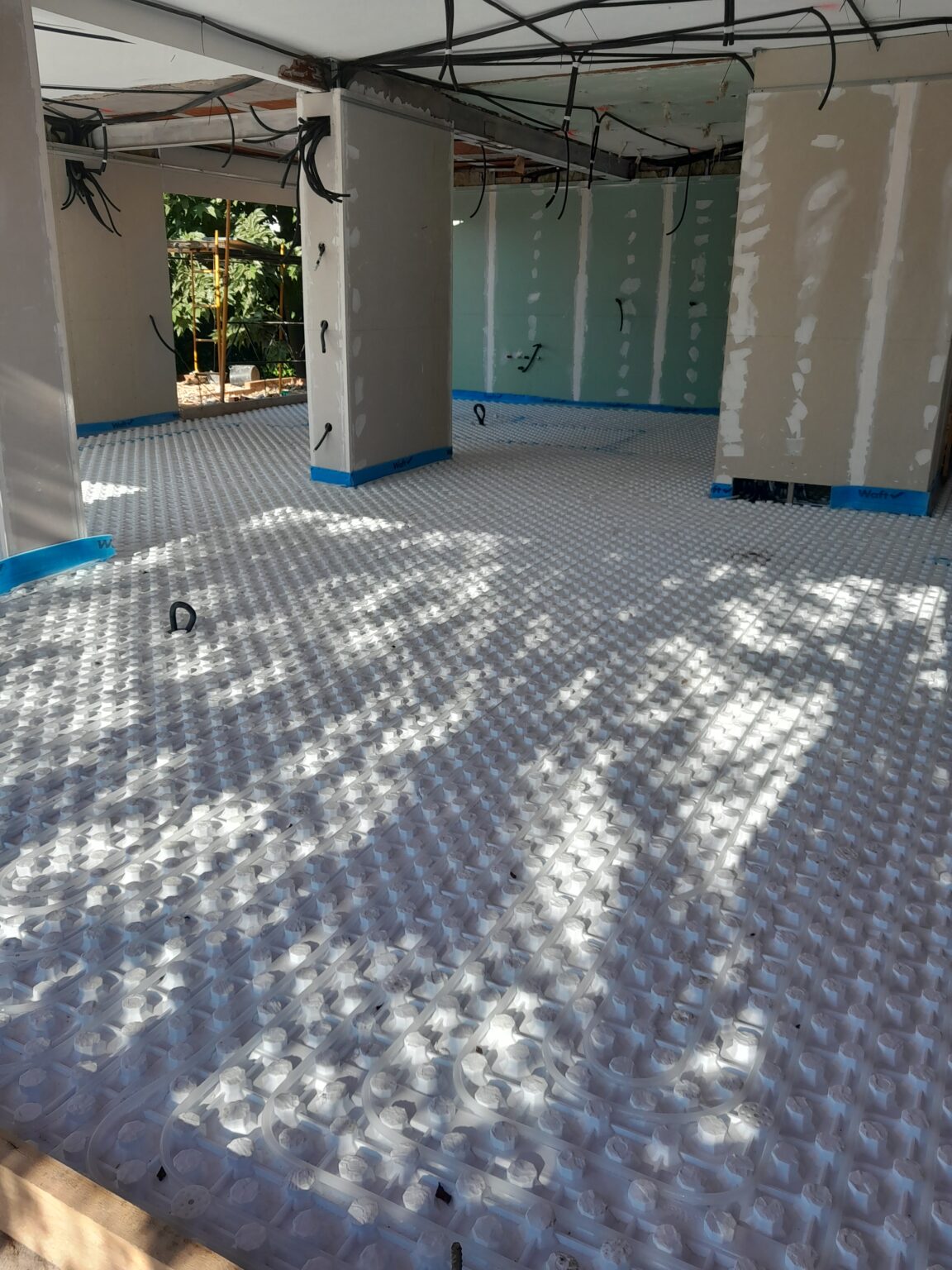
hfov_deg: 51.4
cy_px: 635
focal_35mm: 27
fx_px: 990
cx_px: 476
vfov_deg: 65.3
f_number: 1.8
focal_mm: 4
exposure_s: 1/197
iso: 40
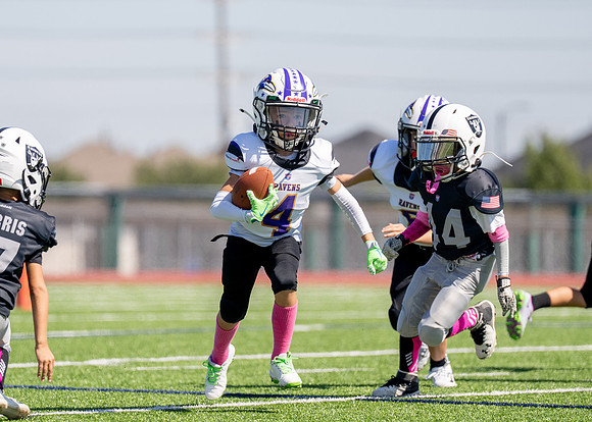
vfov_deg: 4.2
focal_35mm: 346
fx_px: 5811
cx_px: 272
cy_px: 246
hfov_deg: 5.8
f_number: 2.8
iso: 200
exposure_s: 1/4000
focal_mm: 200
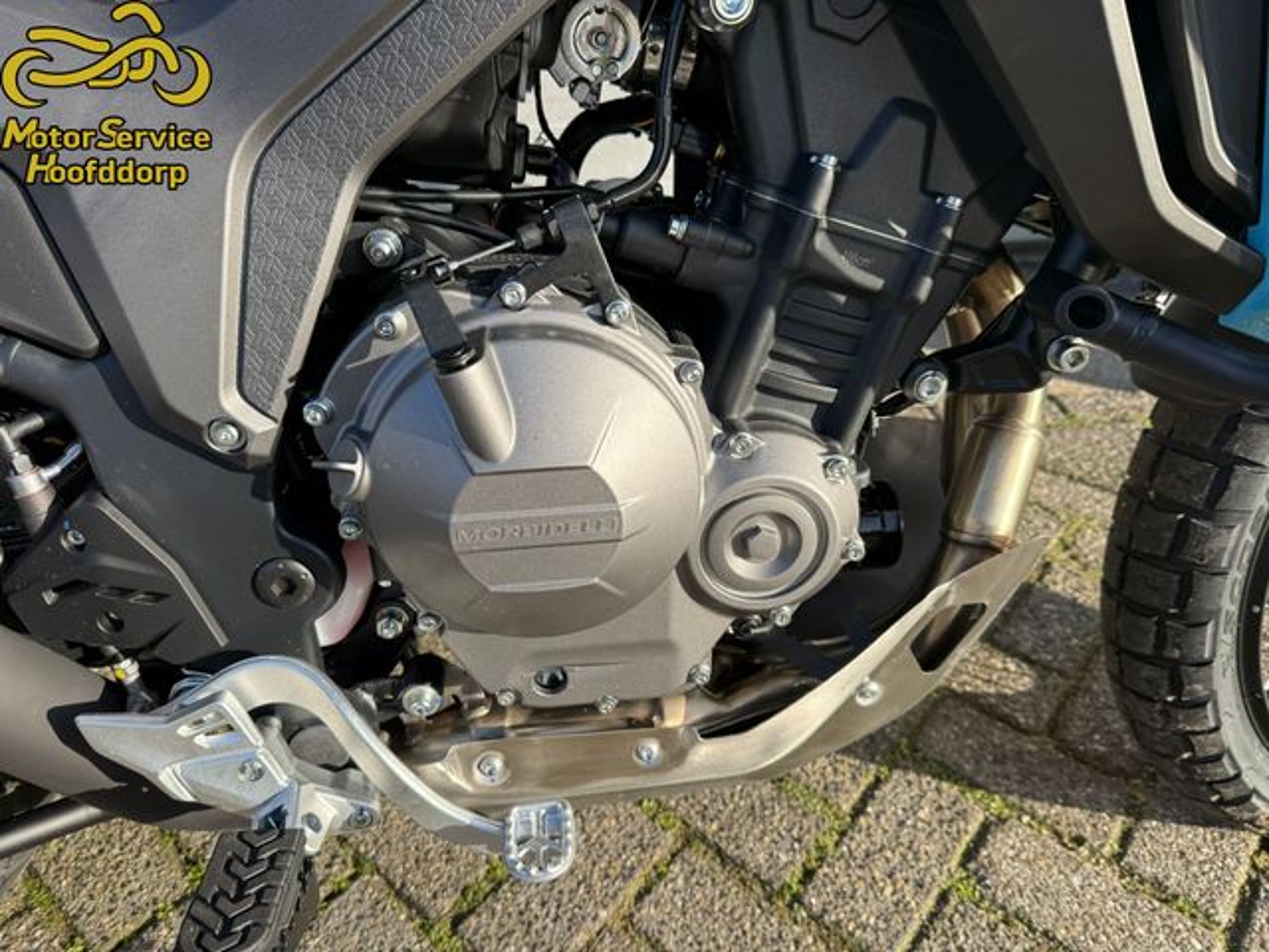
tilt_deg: -33.6
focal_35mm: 24
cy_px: 476
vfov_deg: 56.8
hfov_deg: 71.6
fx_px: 880
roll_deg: +0.7
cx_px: 634
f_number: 1.78
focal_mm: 6.76
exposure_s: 1/1385
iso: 100
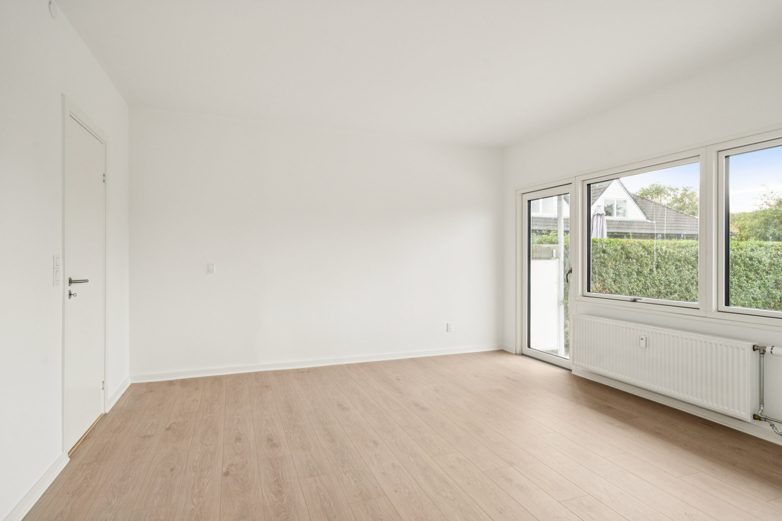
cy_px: 260
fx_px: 413
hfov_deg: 86.9
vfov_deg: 64.6
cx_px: 391
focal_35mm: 19
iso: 800
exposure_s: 1/125
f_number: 7.1
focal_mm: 19
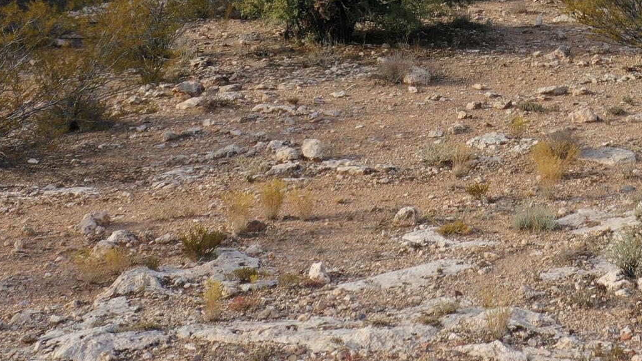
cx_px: 633
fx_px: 1464
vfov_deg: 13.3
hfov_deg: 23.7
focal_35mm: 86
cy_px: -181
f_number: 5.6
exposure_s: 1/320
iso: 100
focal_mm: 10.26
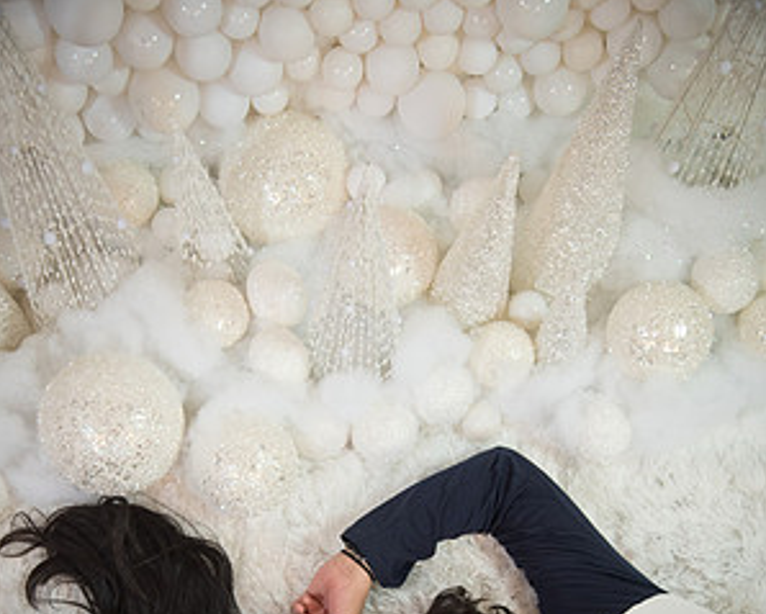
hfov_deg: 27.9
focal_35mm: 68
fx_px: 1543
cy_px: 570
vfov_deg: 21.9
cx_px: 382
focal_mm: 48
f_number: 4.5
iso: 1000
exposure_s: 1/100
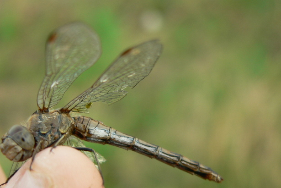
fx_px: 687
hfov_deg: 23.1
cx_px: 111
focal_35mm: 88
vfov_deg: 15.5
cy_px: 135
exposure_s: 1/100
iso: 80
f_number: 2.8
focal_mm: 10.2
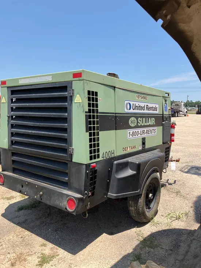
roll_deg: -0.2
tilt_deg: -5.3
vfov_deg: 63.4
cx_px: 100
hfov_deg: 49.8
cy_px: 134
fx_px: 217
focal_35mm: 28
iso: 32
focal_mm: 3.99
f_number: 1.8
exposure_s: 1/1621
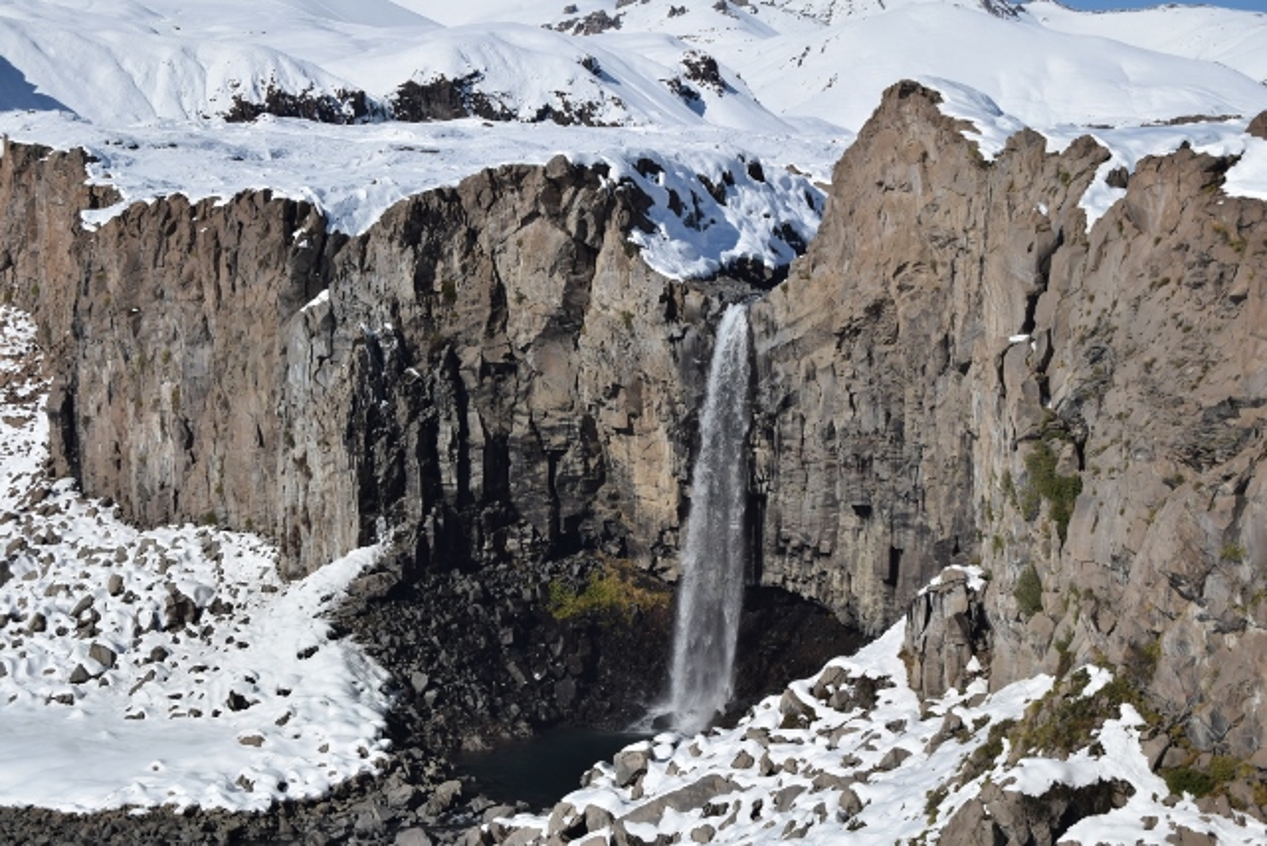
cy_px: 423
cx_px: 634
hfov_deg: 29.2
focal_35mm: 69
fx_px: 2429
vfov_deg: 19.7
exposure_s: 1/500
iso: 100
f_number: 9
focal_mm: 46
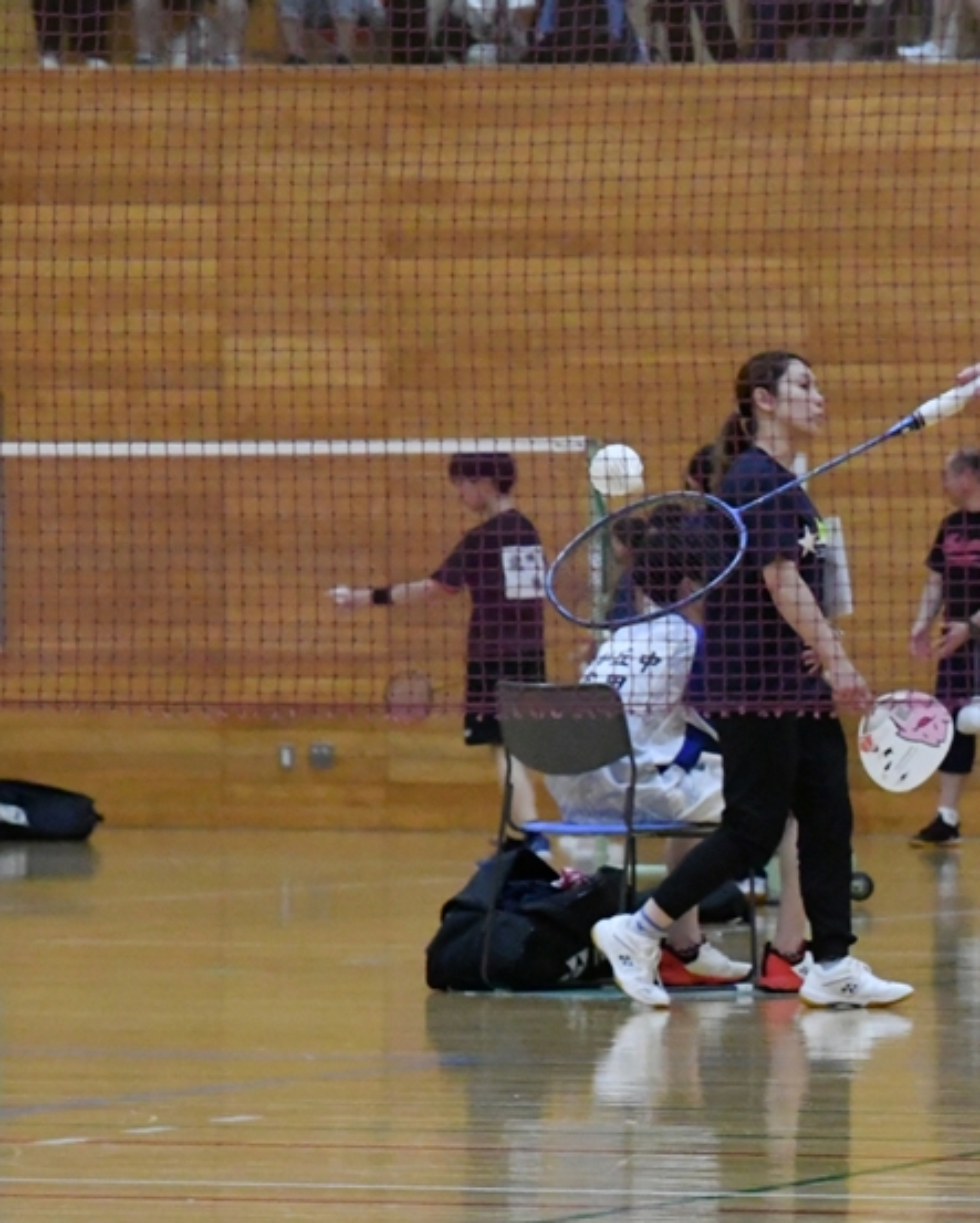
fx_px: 8259
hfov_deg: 6.7
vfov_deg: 8.5
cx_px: 1252
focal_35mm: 228
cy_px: 764
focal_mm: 70
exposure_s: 1/400
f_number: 5.6
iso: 10000
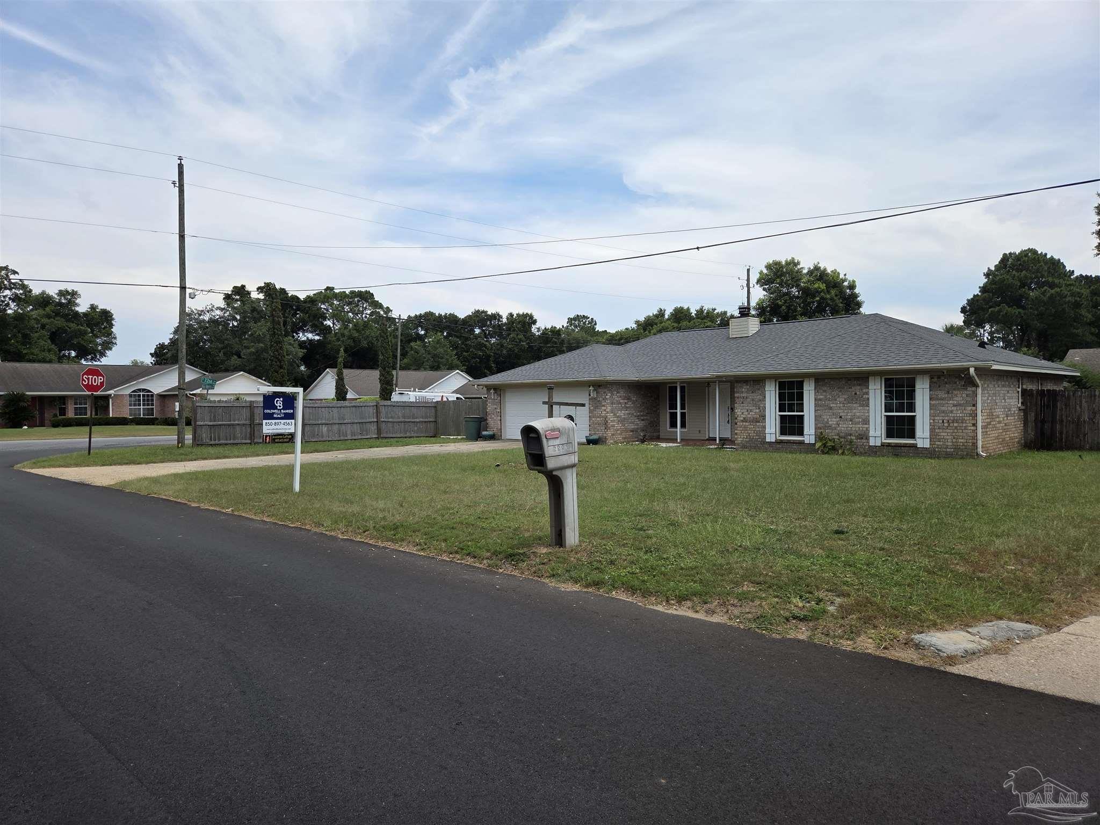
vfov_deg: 58.9
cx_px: 550
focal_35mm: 23
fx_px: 731
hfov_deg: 73.9
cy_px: 412
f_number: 1.8
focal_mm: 5.4
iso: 80
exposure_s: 1/4559
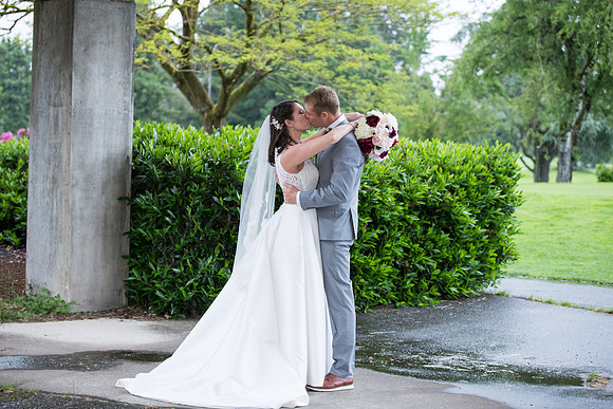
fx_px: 1253
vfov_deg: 18.5
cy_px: 194
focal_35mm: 74
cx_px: 291
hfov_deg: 27.5
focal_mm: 70
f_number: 3.2
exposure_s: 1/320
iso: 400
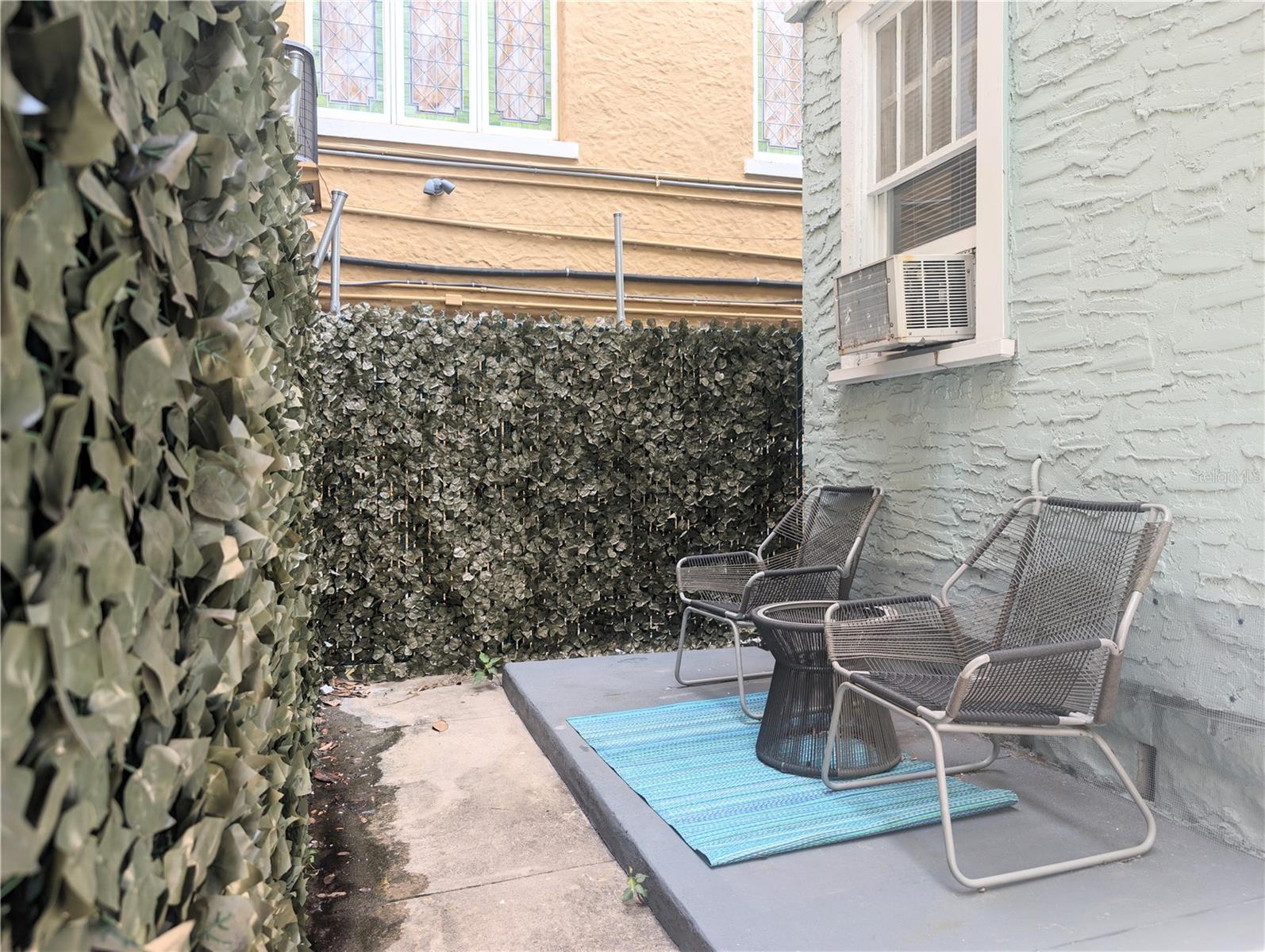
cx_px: 632
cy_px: 476
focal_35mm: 24
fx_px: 878
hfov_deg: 71.5
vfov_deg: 56.9
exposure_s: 1/115
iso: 20
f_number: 1.68
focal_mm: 6.9
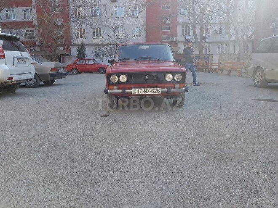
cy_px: 104
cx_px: 139
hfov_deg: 67.3
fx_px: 209
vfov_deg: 53.1
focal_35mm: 26
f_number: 1.7
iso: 40
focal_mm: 4.2
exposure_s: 1/512
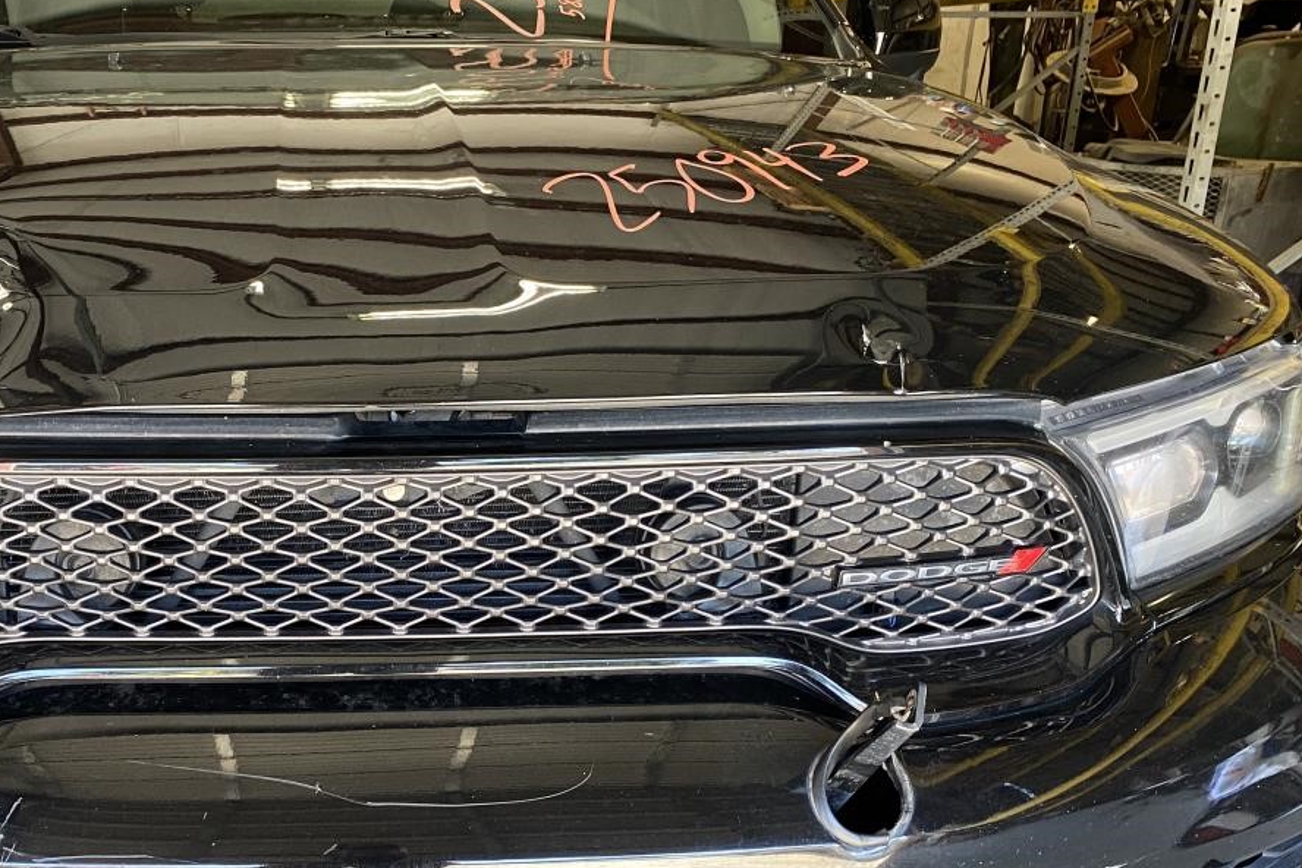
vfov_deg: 34.0
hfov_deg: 48.3
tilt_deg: -20.1
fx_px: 1410
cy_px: 541
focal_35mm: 39
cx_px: 389
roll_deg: -0.9
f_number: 1.8
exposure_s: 1/64
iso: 125
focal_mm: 4.25
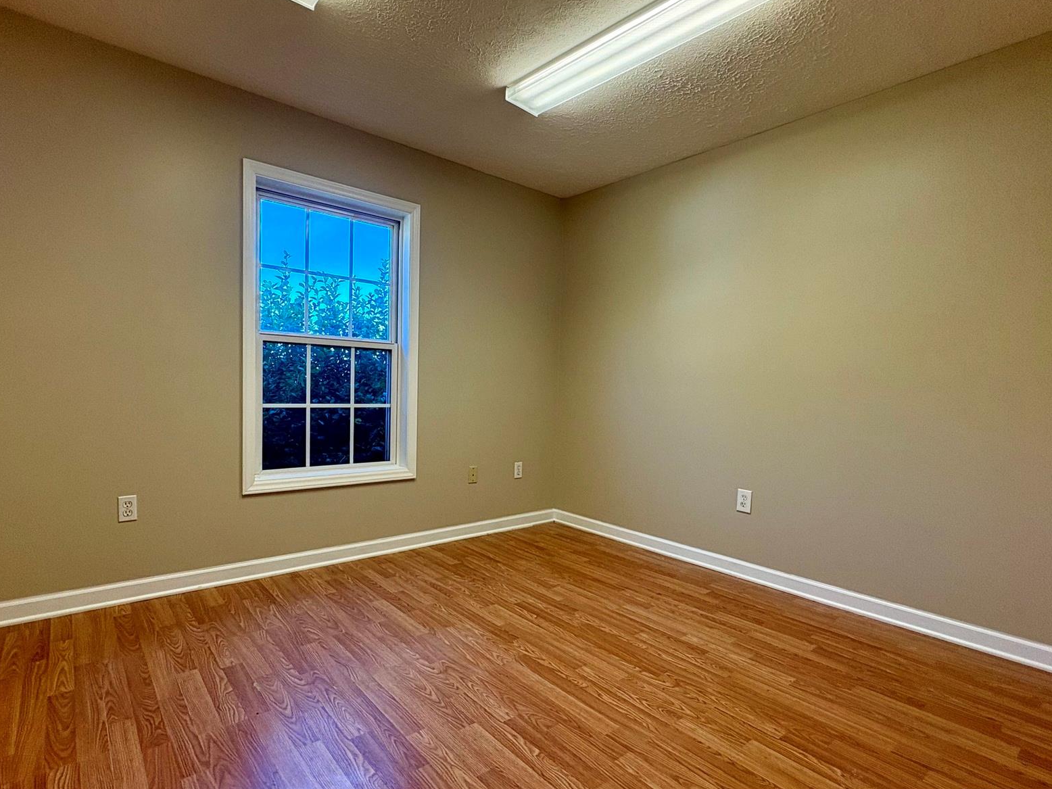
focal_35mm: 18
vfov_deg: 71.6
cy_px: 413
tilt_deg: -2.6
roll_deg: -1.0
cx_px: 496
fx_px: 547
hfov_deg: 87.7
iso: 125
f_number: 2.2
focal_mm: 2.22
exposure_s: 1/120
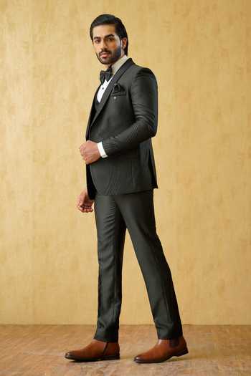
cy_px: 188
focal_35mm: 70
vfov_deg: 28.8
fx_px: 732
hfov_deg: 19.5
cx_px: 126
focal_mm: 70
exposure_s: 1/125
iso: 125
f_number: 4.5
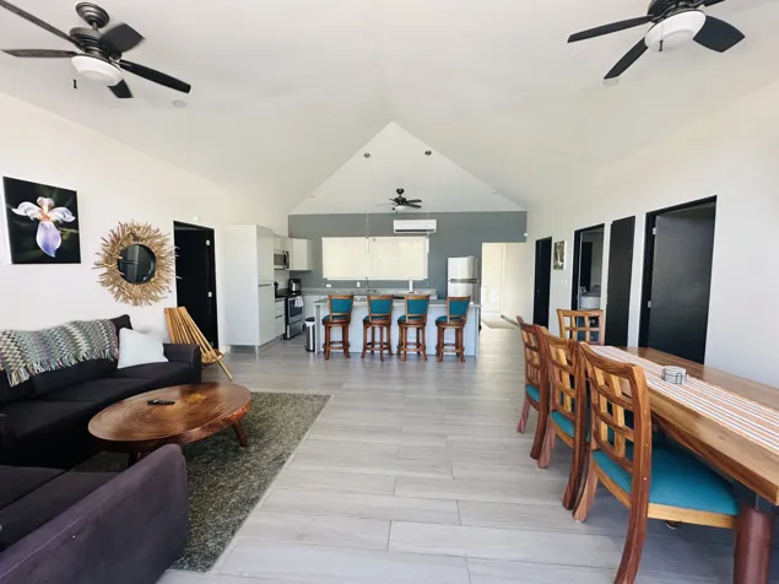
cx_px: 390
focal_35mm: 14
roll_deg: -0.1
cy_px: 292
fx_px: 315
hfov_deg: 102.1
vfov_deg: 85.7
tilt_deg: -4.2
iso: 125
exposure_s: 1/99
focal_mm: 2.22
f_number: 2.2
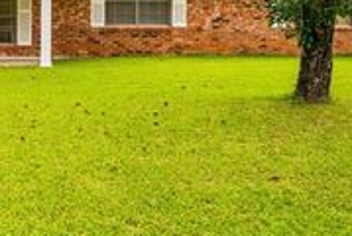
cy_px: 11
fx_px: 382
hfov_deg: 43.6
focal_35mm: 39
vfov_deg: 32.1
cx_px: 14
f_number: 5.6
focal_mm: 14
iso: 320
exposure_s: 1/400
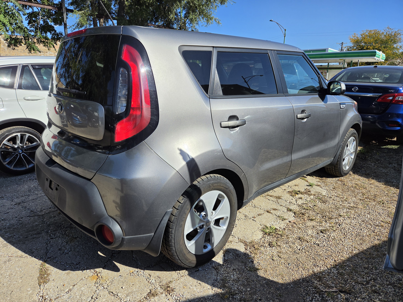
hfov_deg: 73.9
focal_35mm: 23
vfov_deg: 58.9
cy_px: 151
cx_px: 202
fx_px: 268
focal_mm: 5.4
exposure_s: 1/7887
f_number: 1.8
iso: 64
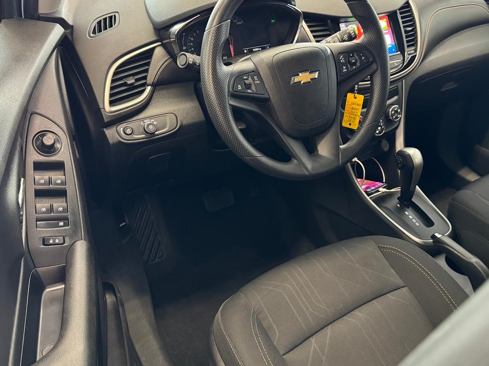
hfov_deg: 56.6
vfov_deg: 44.2
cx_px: 275
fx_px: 452
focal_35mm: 32
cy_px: 180
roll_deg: -3.3
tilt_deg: -35.4
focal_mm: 6.76
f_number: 1.78
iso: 800
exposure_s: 1/40
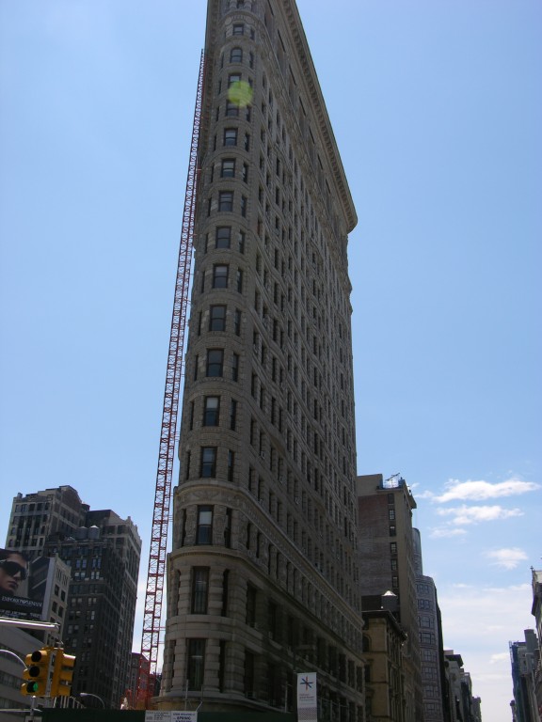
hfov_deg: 40.7
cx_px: 271
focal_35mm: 35
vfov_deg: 52.6
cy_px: 361
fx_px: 731
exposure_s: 1/198
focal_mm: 8.9
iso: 50
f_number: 6.3
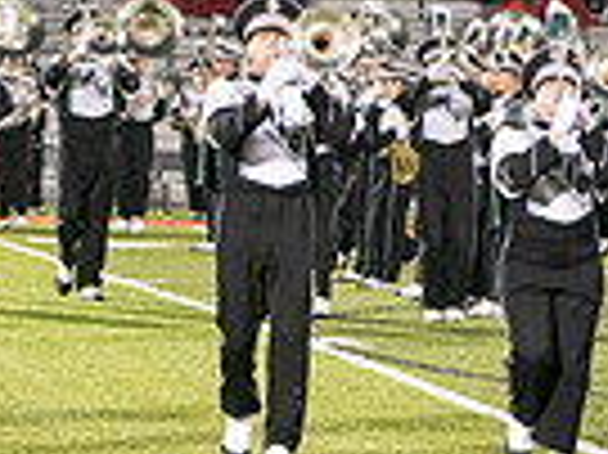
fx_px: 5089
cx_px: -450
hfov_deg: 6.7
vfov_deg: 5.1
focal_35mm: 290
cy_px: 65
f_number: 5.6
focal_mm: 70
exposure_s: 1/200
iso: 5000
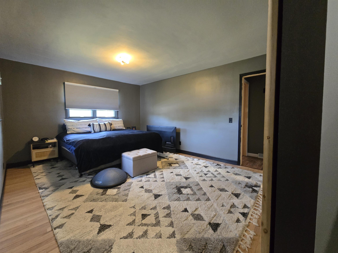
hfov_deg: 106.2
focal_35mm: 13
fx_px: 127
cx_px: 169
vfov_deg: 89.9
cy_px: 126
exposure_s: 1/60
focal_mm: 2.2
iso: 640
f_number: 2.2
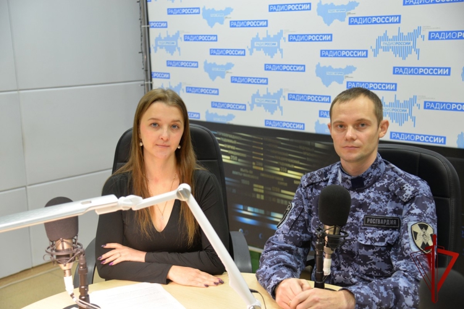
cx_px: 232
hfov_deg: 39.6
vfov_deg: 27.0
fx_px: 644
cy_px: 154
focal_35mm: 50
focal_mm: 50
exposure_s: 1/40
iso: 800
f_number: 4
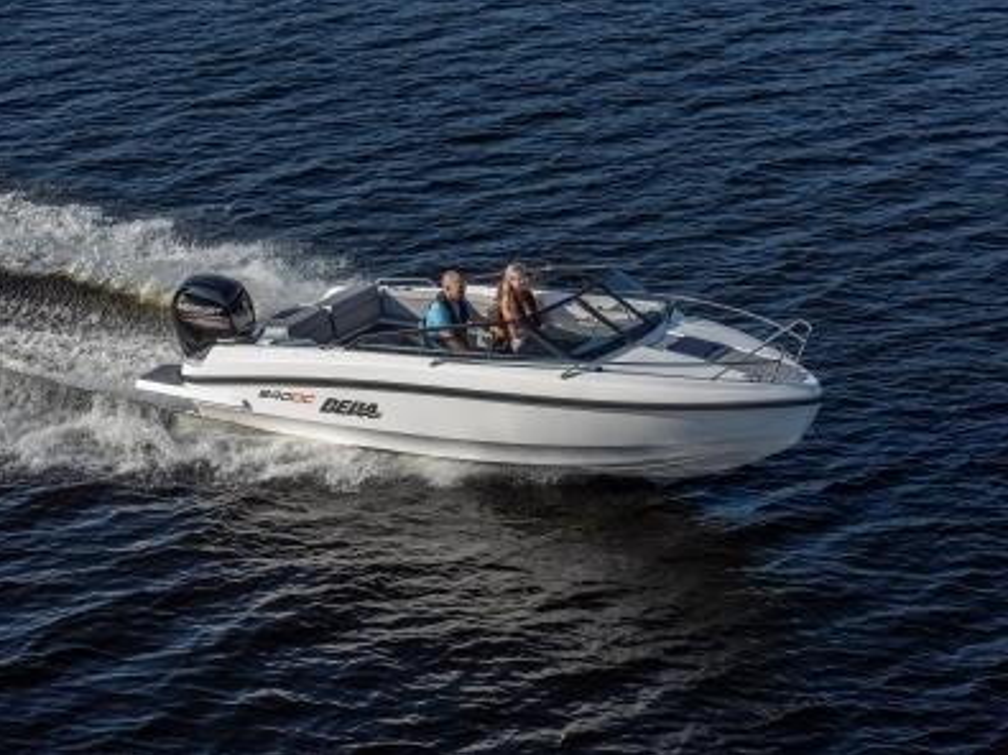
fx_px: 3115
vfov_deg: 13.8
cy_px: 376
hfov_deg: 18.4
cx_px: 521
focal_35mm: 107
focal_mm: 98
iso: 125
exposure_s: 1/800
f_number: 5.6
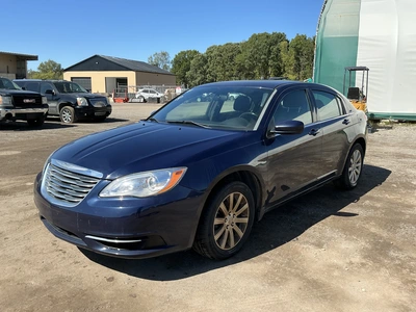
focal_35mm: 28
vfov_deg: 49.7
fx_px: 336
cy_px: 156
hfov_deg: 63.4
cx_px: 208
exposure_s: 1/1144
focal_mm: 3
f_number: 1.8
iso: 25
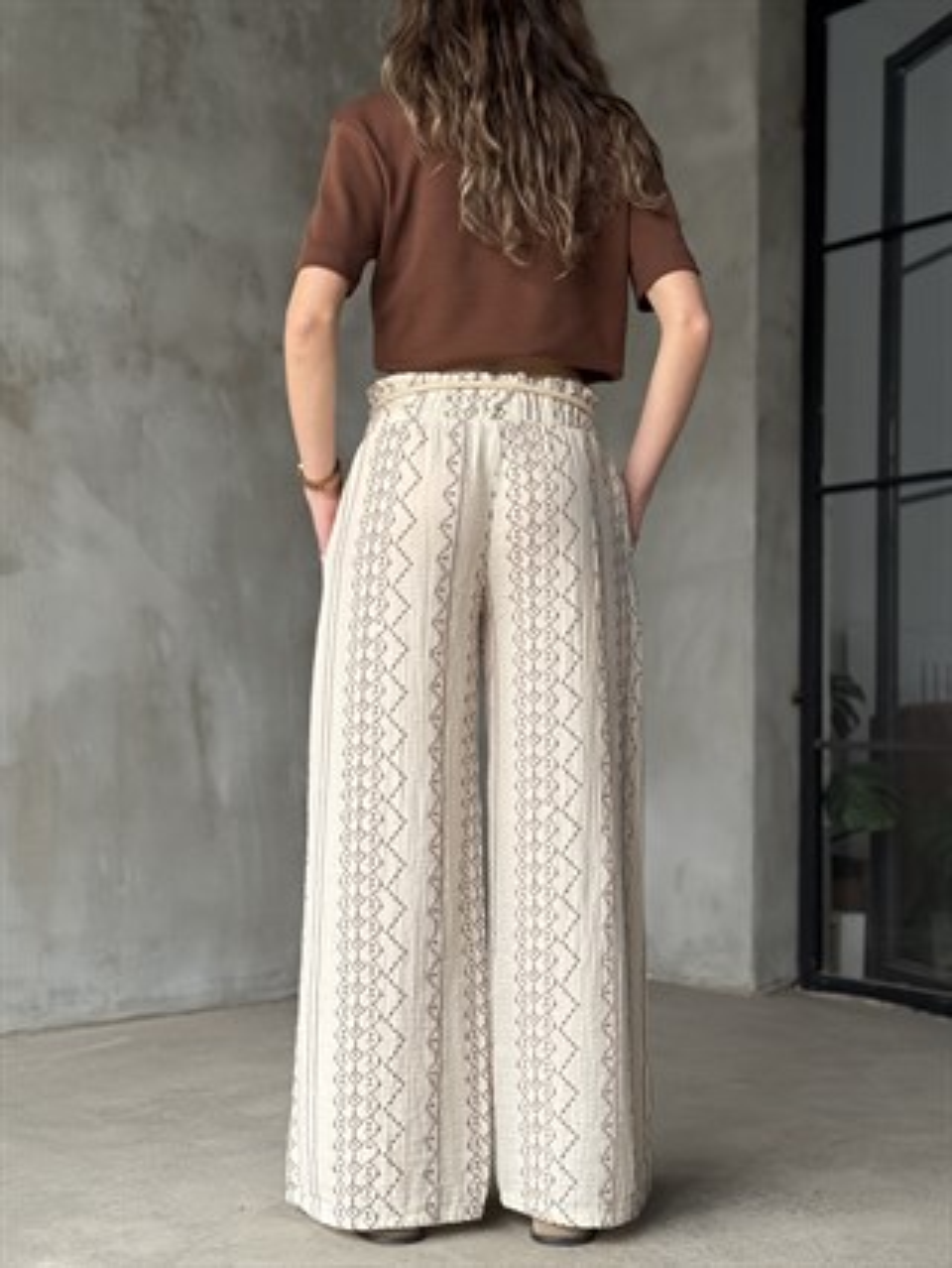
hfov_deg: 30.3
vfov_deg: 39.6
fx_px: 1758
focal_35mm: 48
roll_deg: -1.0
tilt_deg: +2.9
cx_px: 476
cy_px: 634
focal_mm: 6.76
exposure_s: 1/88
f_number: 1.78
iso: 100
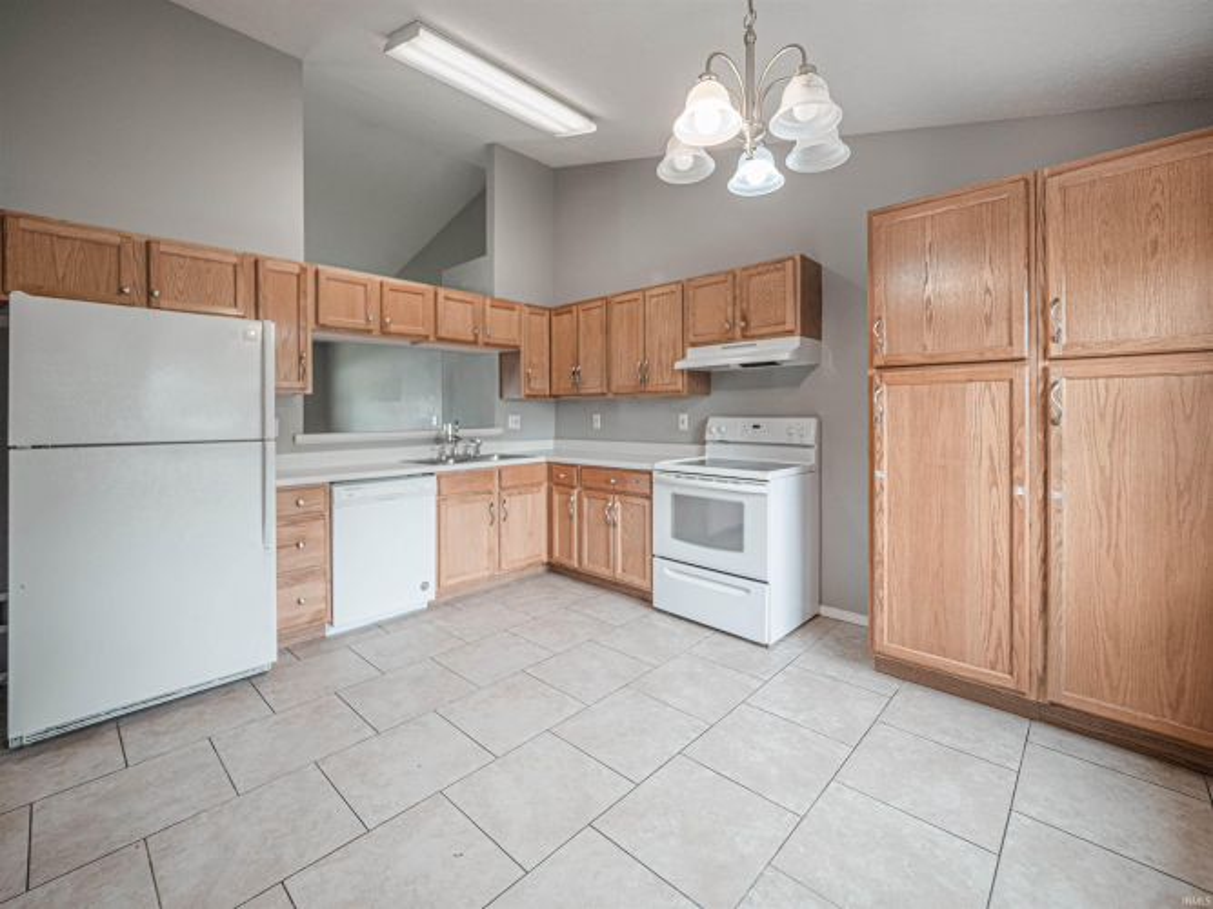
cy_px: 454
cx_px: 606
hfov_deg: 102.1
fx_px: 490
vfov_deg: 85.7
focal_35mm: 14
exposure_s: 1/50
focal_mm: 7
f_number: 2.8
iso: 200
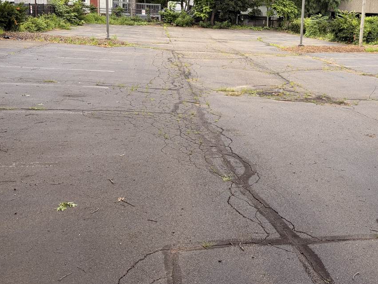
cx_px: 256
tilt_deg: -10.1
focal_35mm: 39
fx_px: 426
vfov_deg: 36.5
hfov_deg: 47.0
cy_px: 98
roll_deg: -1.9
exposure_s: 1/1175
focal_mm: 5.96
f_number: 1.6
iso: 64
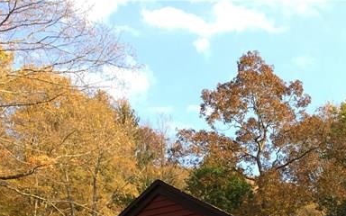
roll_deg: +1.1
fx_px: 773
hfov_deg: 24.9
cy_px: 345
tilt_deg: +7.0
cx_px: 261
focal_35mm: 82
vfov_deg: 14.6
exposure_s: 1/287
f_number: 2.2
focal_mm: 4.15
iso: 25
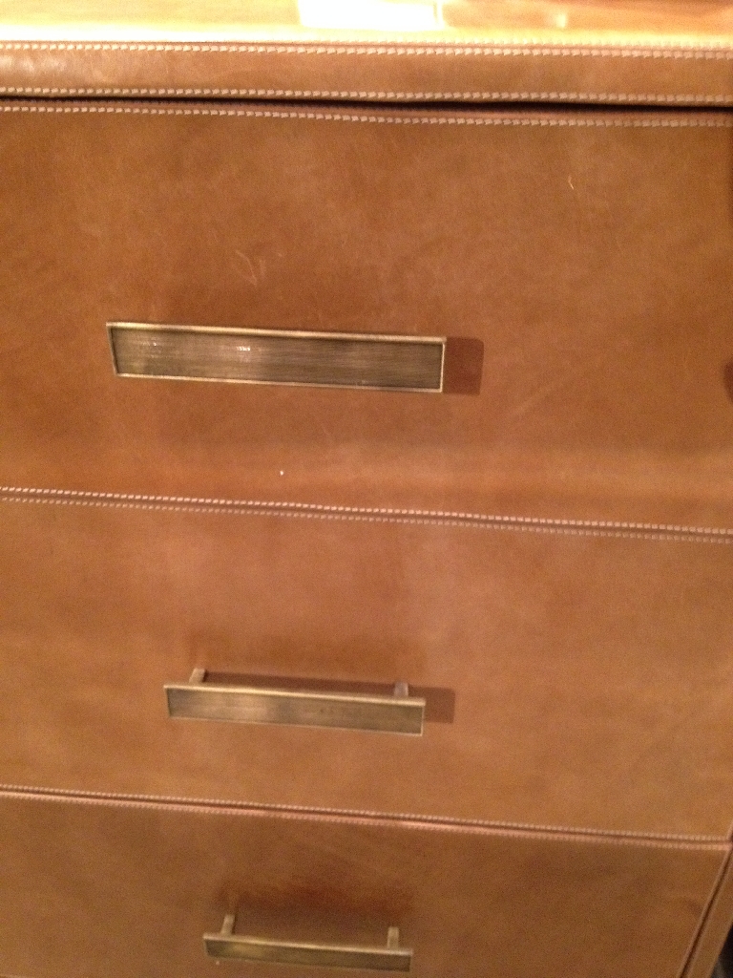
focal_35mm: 35
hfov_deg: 40.7
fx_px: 988
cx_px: 366
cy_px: 489
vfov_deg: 52.6
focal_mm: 4.28
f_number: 2.4
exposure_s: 1/15
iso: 400
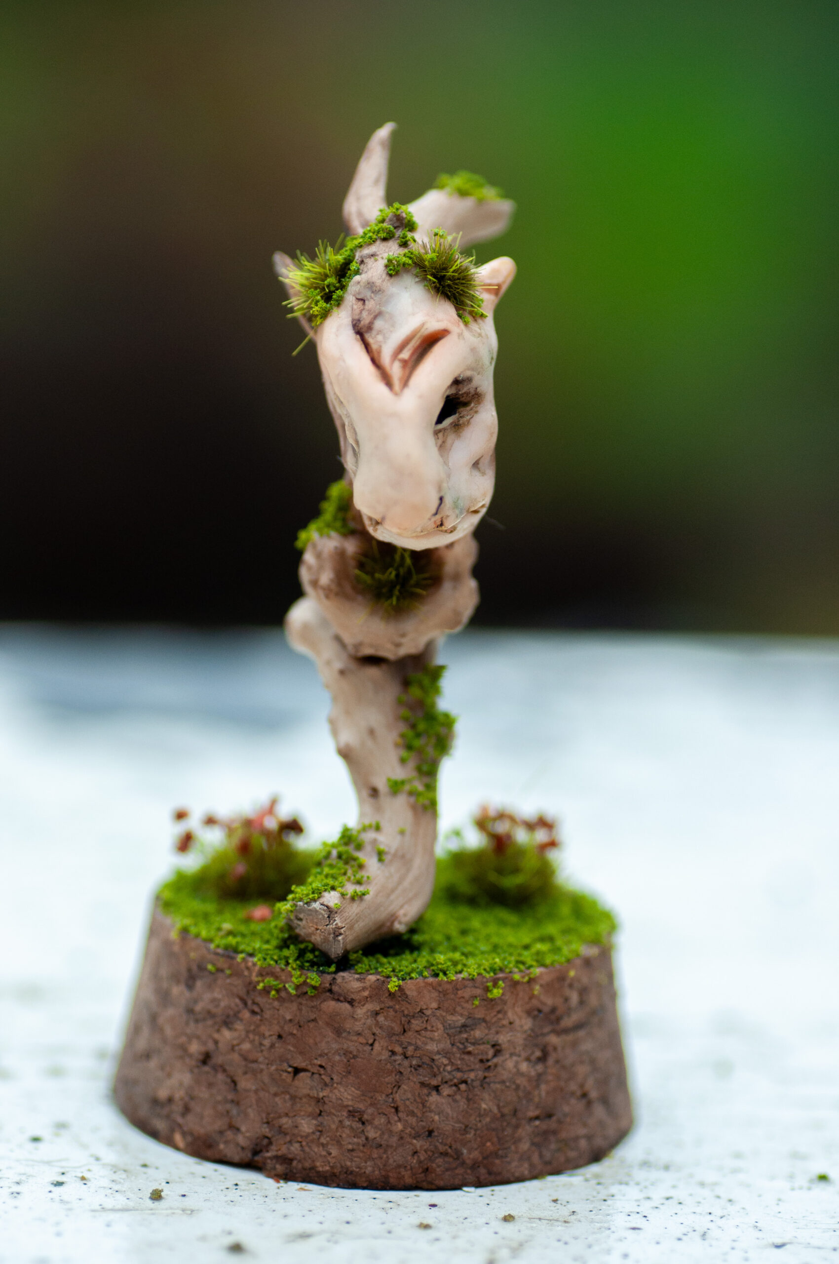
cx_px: 420
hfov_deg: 10.1
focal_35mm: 135
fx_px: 4732
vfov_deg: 15.2
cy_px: 632
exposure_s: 1/320
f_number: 5
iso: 640
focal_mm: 90
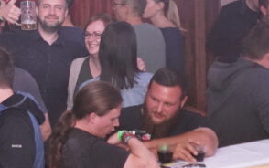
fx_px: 946
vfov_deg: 10.0
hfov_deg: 14.9
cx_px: -145
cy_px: -36
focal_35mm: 129
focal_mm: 31
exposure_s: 1/60
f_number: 4
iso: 6400
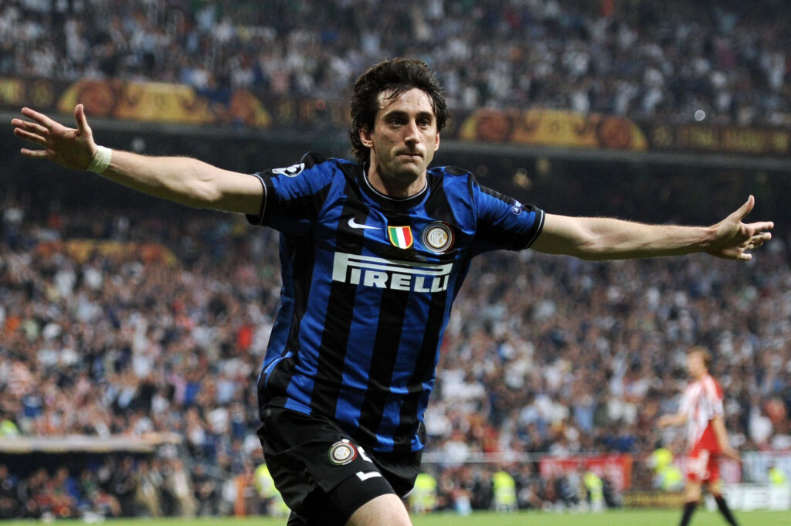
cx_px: 396
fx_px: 2020
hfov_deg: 22.2
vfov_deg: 14.8
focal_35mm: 92
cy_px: 263
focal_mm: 92
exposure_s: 1/1600
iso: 2000
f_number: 2.8
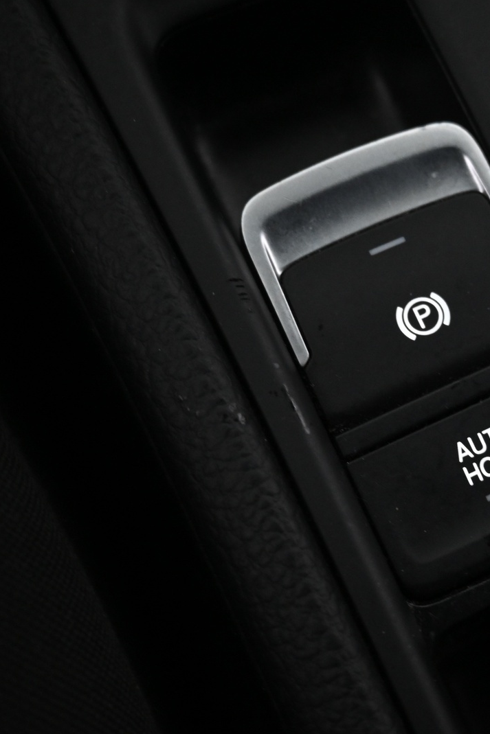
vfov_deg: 38.8
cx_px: 443
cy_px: 367
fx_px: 1044
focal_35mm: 51
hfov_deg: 25.6
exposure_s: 1/40
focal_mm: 22.5
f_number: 4
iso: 1800
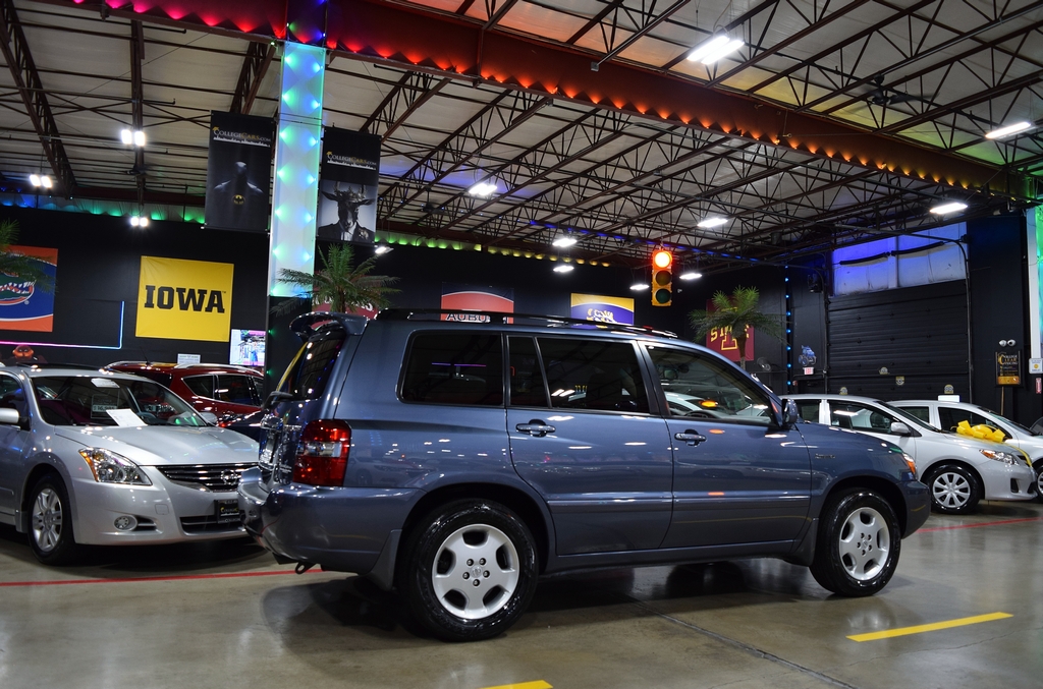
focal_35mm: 27
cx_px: 522
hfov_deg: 67.5
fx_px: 780
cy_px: 344
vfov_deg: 47.7
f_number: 4
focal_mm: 18
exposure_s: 1/60
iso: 560
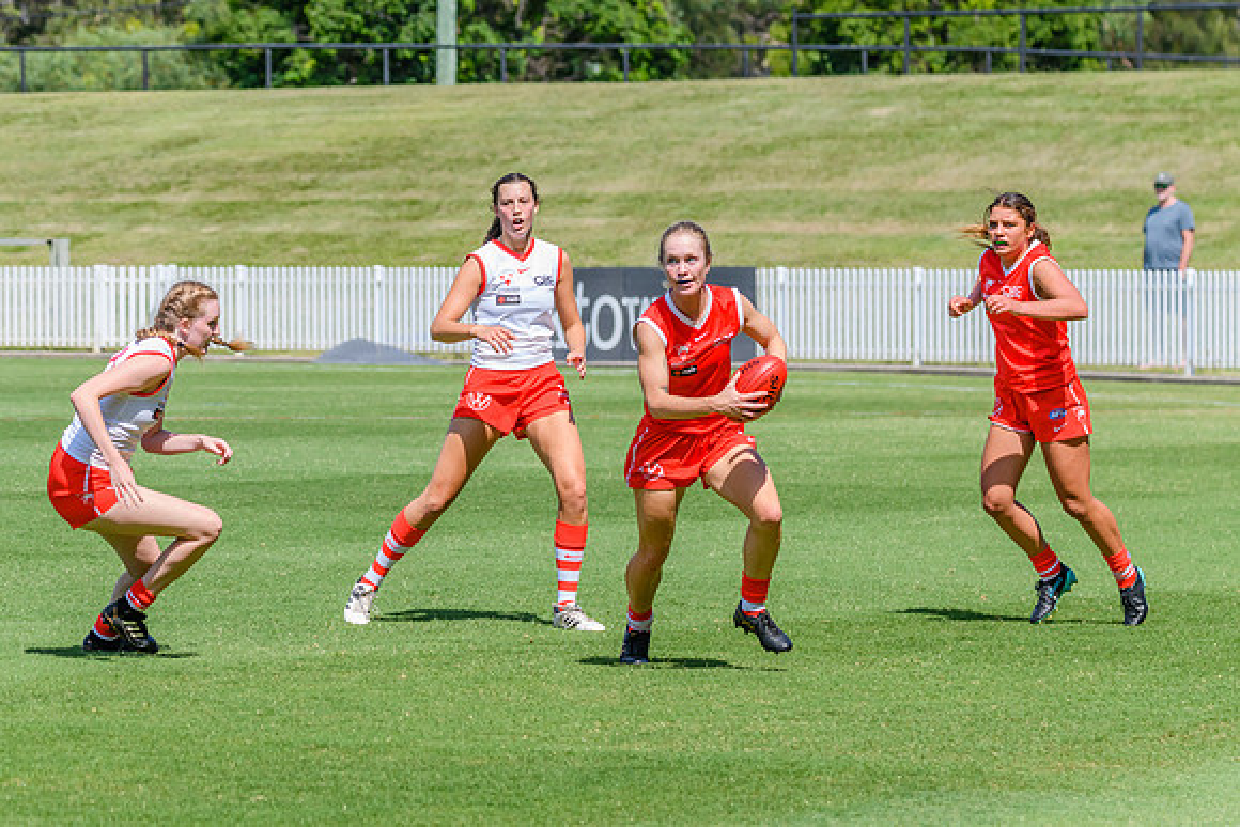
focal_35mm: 264
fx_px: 9104
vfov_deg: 5.2
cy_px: 314
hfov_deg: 7.8
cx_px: 580
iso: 800
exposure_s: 1/2000
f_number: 9
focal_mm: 200
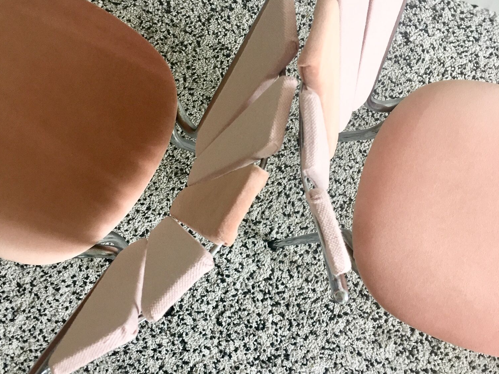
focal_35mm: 39
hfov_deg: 47.9
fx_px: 562
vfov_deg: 36.6
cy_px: 143
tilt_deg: -77.2
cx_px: 249
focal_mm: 4.15
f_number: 2.2
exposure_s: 1/33
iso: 125
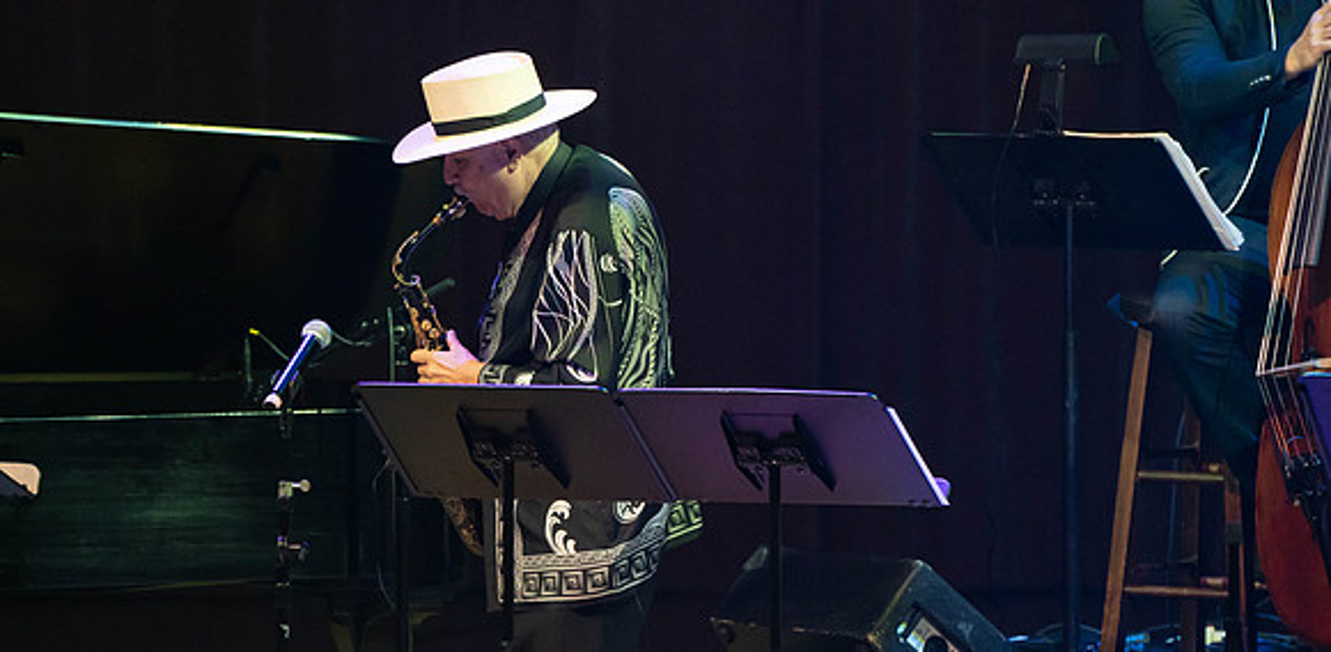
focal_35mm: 540
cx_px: 499
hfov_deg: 4.1
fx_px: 18485
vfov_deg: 2.0
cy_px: 555
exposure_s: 1/160
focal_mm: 400
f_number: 5.6
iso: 2500
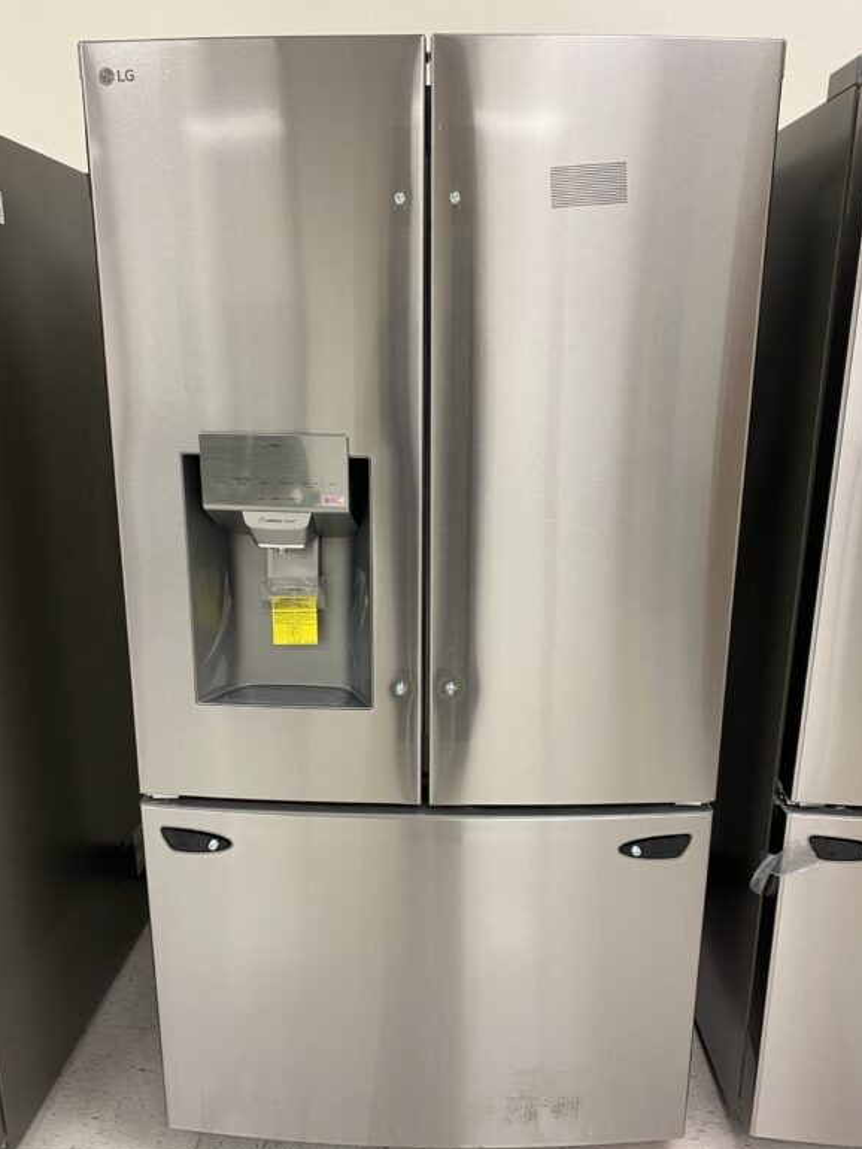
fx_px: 896
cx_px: 419
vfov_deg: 65.3
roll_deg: +0.0
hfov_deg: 51.4
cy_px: 595
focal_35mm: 27
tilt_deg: -16.1
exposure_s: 1/66
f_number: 1.8
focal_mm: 4.25
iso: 100
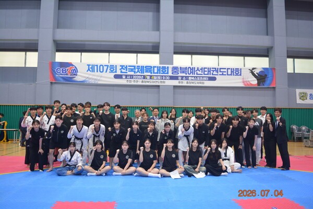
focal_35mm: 30
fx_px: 261
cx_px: 156
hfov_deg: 61.9
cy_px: 104
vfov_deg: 43.6
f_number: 4.5
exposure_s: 1/80
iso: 400
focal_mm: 20
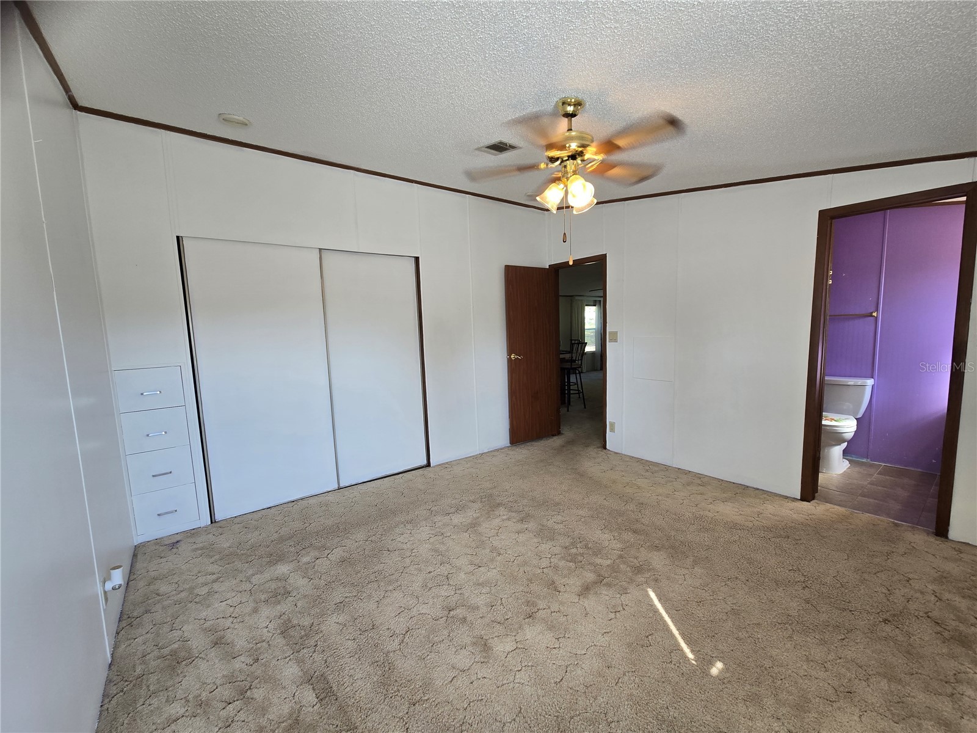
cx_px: 488
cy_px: 366
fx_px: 367
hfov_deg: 106.2
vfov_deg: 89.9
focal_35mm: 13
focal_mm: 2.2
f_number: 2.2
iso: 50
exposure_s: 1/60
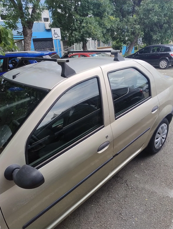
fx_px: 160
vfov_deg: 71.5
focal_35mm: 24
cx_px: 86
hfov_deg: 56.9
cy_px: 114
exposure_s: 1/303
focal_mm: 5.56
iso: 100
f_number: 1.8
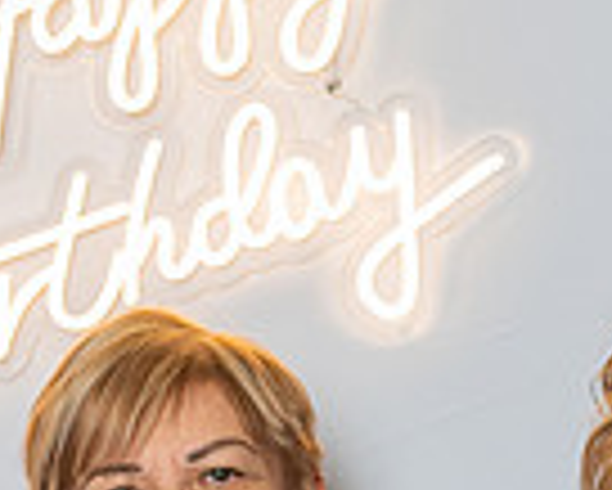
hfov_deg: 7.0
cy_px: 884
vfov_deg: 5.5
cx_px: 317
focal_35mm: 278
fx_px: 5039
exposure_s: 1/160
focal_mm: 62
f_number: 4
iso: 200
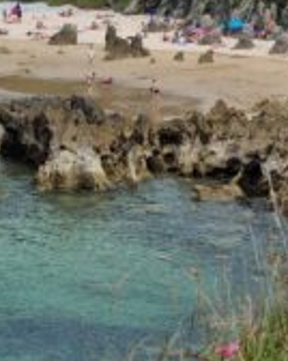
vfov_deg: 11.8
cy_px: -62
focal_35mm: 161
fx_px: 1719
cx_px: 129
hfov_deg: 9.6
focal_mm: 5.9
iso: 25
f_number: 2
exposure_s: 1/1268
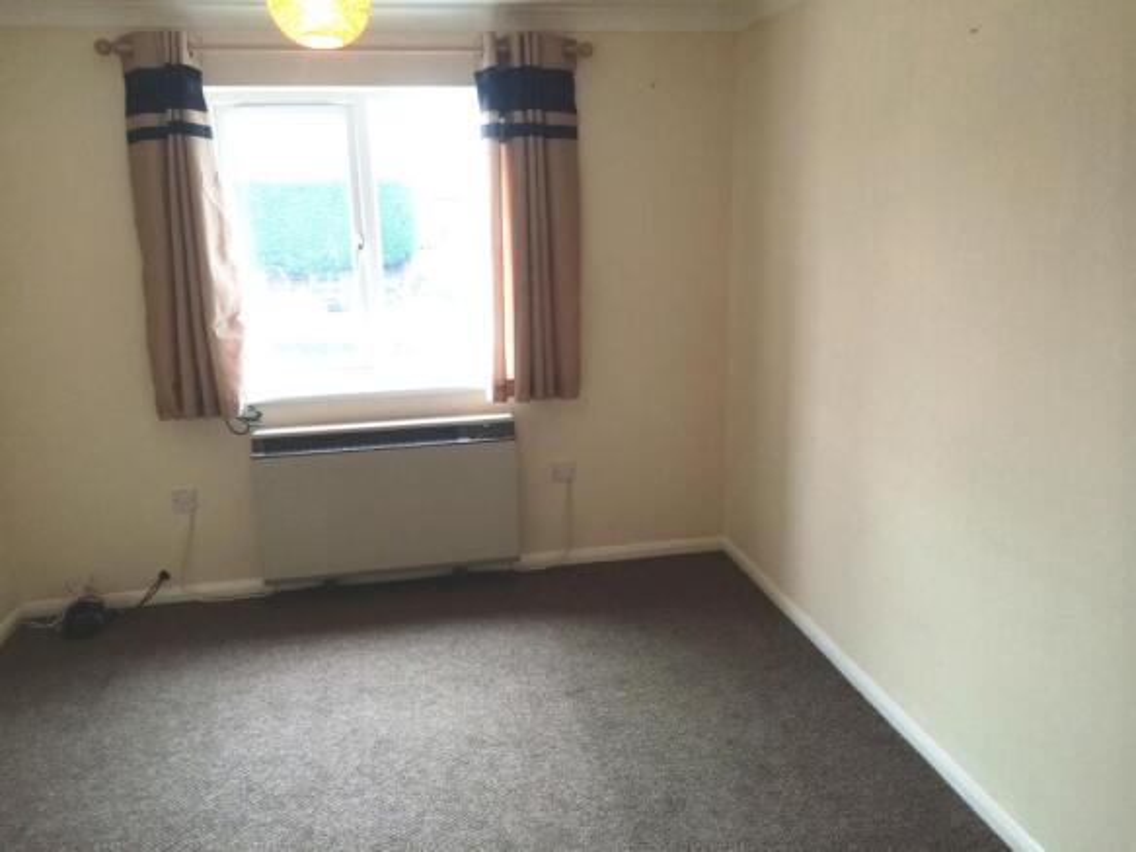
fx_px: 984
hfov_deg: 60.0
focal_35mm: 30
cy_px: 426
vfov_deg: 46.8
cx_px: 568
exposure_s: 1/30
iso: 40
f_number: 2.2
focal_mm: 4.12
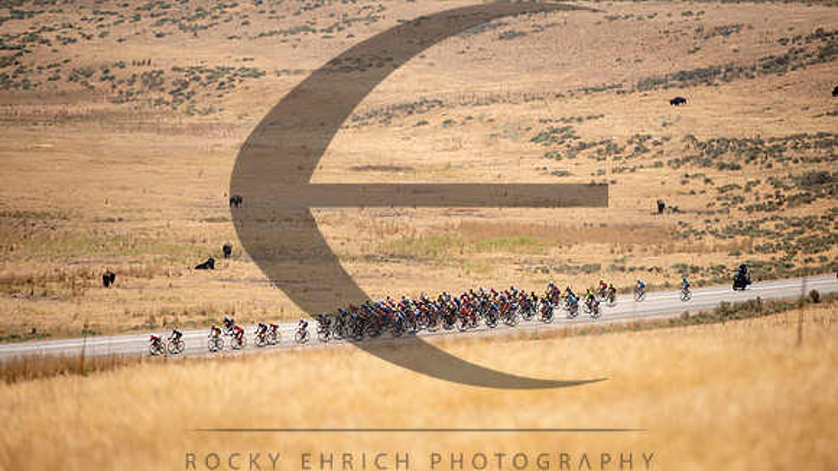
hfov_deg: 10.3
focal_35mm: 210
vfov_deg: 5.8
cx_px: 419
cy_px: 279
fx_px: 4656
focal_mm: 200
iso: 100
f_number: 4
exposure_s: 1/1250
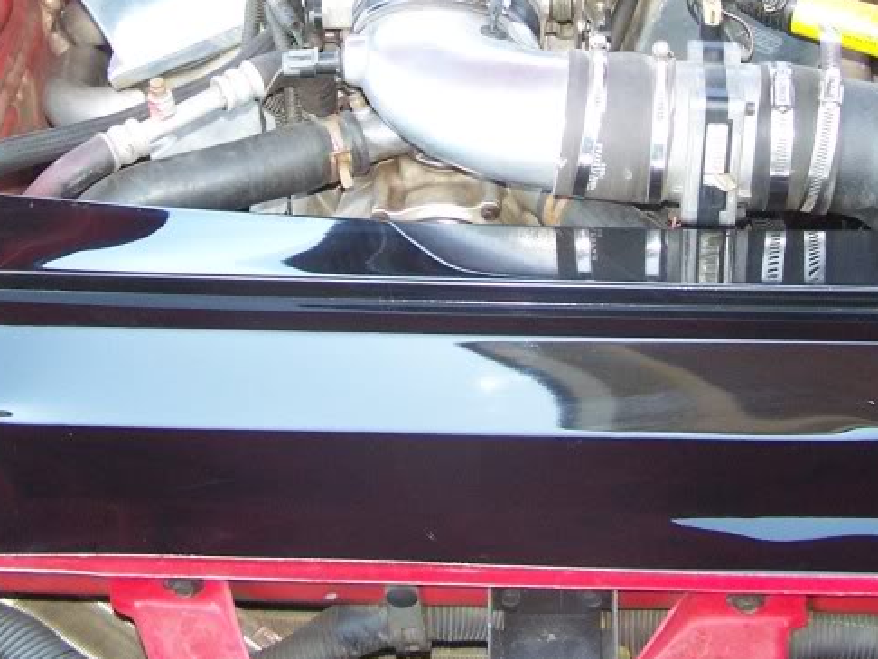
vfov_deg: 18.1
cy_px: 22
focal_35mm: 80
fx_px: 2030
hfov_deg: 24.4
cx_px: 466
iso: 200
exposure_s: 1/125
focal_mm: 6.3
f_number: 2.8
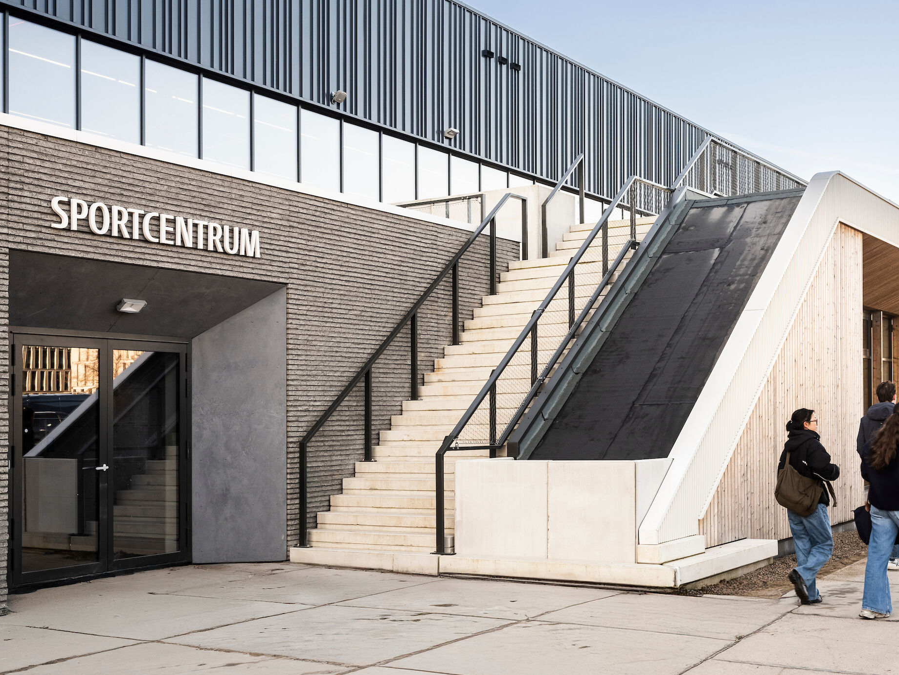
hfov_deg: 40.4
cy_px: 300
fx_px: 1221
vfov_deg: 30.9
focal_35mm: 47
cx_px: 477
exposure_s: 1/160
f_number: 11
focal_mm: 45
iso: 640
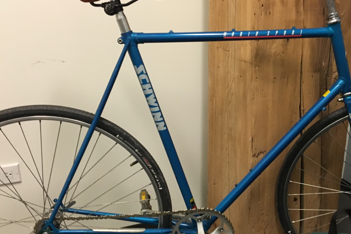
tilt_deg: -21.3
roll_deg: -0.1
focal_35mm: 43
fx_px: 419
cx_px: 211
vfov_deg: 31.1
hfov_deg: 45.2
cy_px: 138
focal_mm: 4.15
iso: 200
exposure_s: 1/30
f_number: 2.2
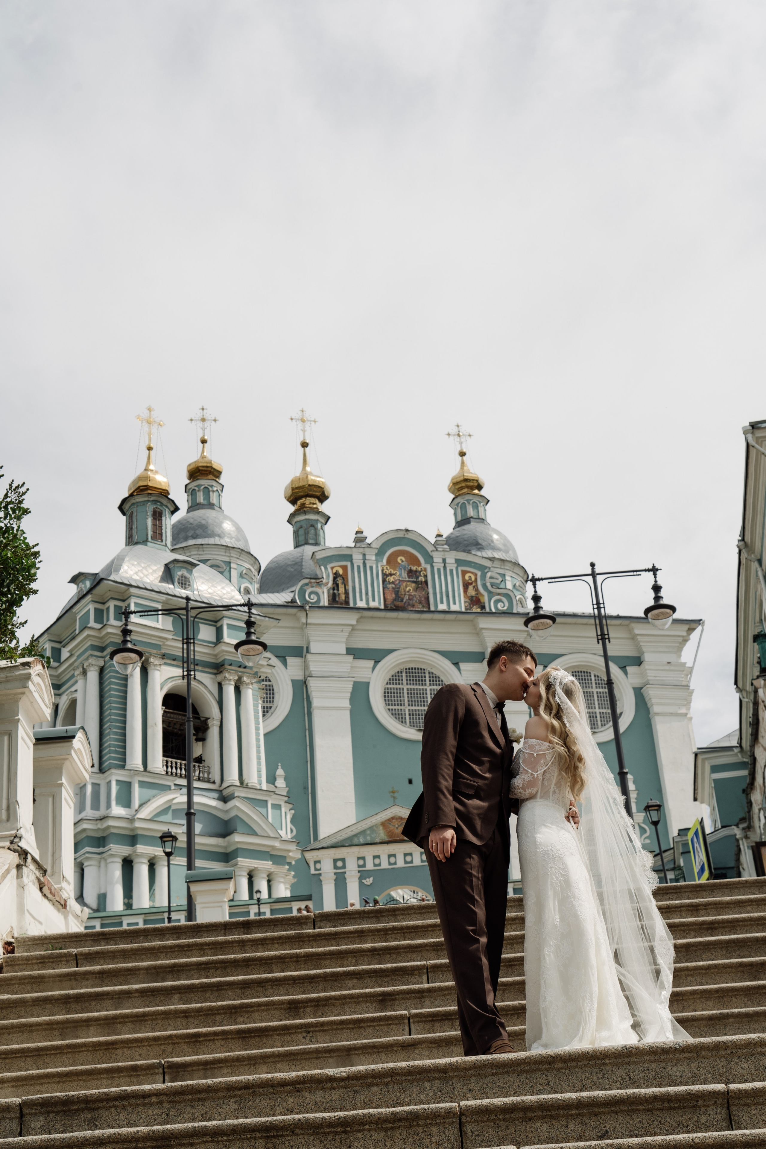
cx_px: 383
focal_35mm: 46
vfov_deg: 42.7
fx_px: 1468
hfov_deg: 29.2
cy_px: 574
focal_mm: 46
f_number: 9
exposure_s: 1/320
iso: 100
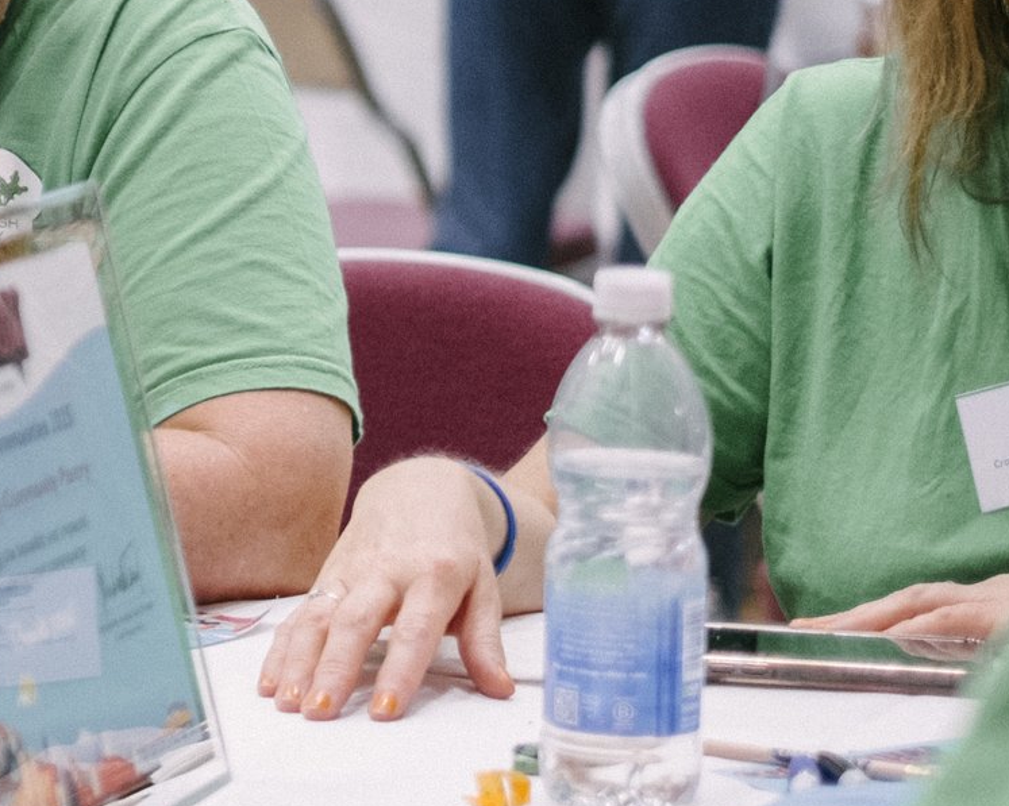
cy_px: 171
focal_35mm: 188
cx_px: -330
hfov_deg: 10.1
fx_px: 5612
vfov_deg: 8.2
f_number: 1.4
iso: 1250
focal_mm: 35
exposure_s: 1/250
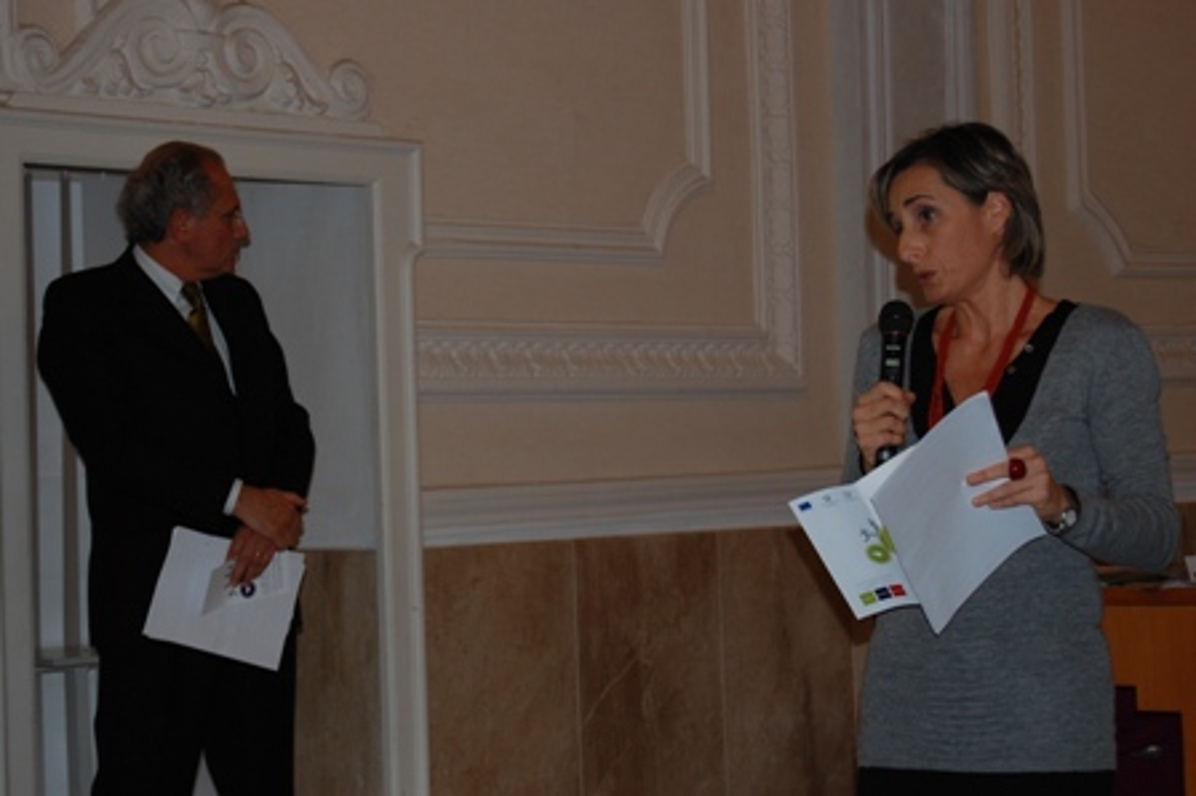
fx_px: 2739
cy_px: 398
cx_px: 598
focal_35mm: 82
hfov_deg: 24.6
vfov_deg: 16.5
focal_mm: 55
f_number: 5.6
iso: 400
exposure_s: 1/60
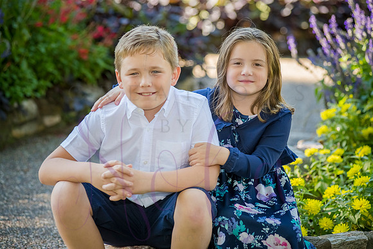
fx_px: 1295
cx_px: 186
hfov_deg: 16.4
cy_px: 124
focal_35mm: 125
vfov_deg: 11.0
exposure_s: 1/640
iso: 800
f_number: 4
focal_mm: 125
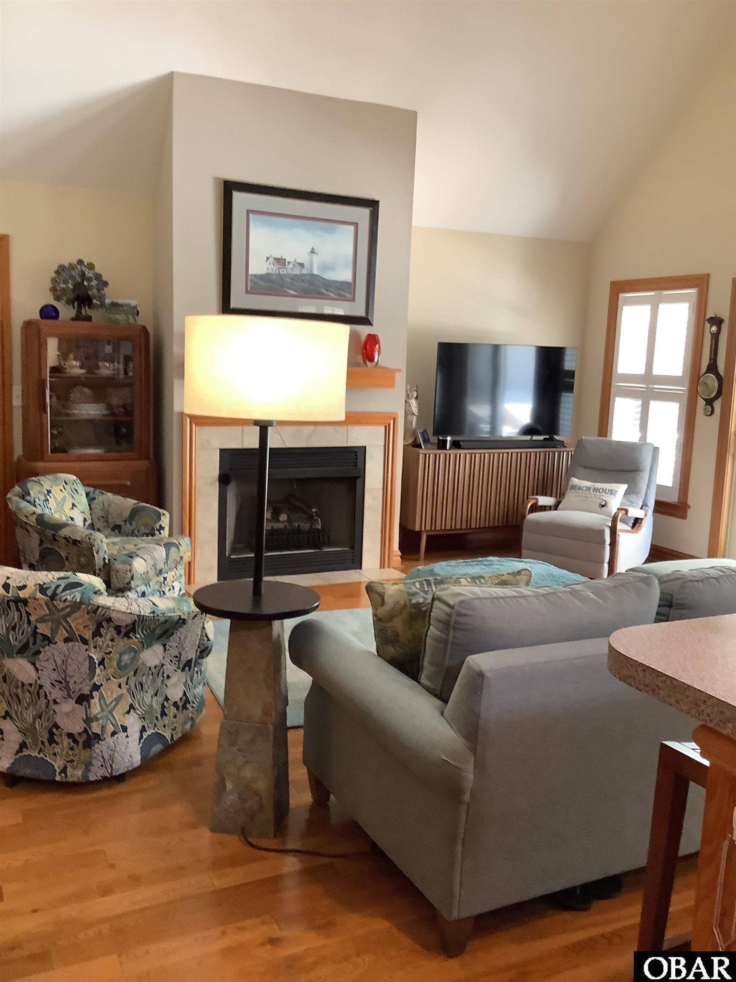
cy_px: 491
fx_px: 879
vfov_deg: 58.4
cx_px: 368
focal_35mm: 31
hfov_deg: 45.4
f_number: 2.4
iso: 320
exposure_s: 1/60
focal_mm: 3.3
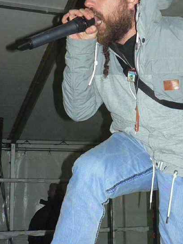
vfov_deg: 30.2
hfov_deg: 22.5
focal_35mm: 64
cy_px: 97
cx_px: 153
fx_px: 451
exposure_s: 1/60
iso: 200
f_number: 2.8
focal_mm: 6
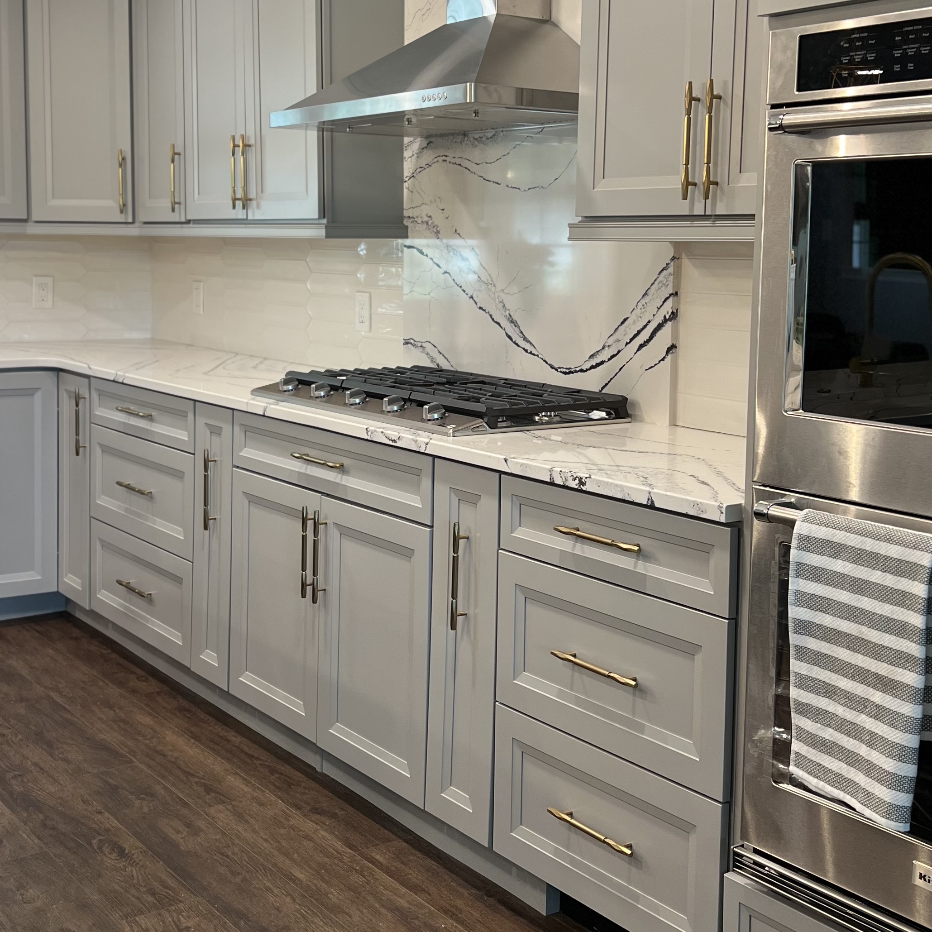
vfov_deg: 37.4
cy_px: 372
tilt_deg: -6.9
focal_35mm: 45
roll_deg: -1.3
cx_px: 435
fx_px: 1371
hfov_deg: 37.5
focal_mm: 5.7
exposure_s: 1/60
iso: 80
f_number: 1.5
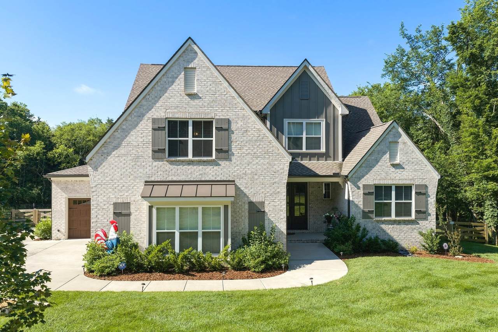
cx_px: 249
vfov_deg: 46.4
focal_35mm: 28
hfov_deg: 65.5
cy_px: 166
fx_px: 387
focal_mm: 14.4
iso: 200
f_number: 2.8
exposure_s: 1/1600
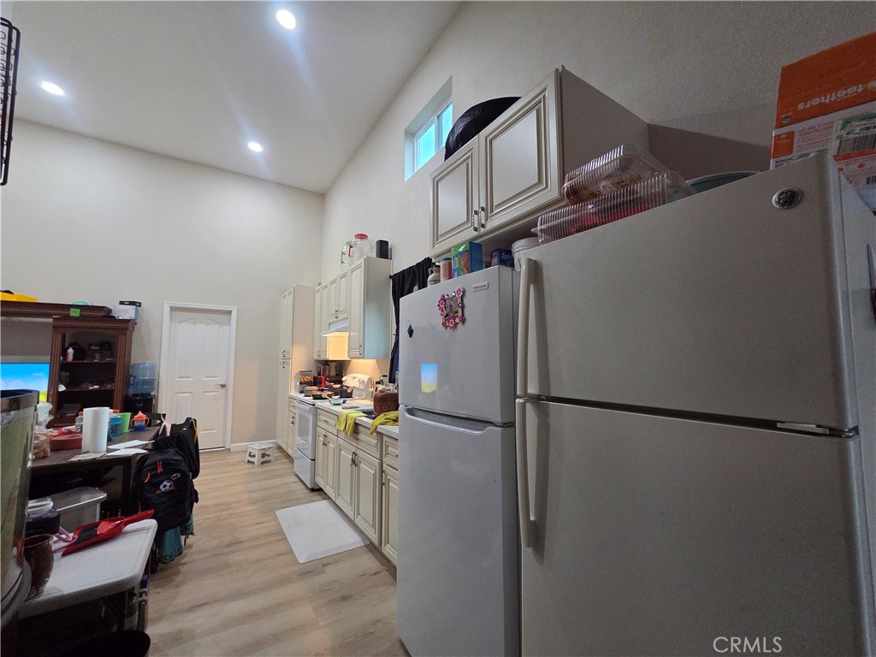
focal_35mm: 13
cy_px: 328
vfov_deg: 89.9
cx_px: 438
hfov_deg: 106.2
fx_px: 329
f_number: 2.2
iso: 500
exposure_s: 1/60
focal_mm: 2.2
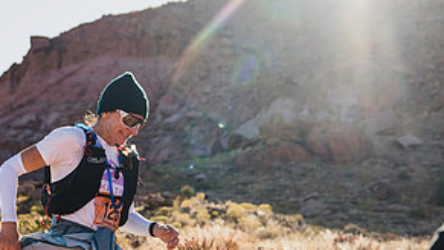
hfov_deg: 24.3
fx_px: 1025
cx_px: 150
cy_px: 248
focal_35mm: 87
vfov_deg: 13.7
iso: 125
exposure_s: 1/1250
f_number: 3.2
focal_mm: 39
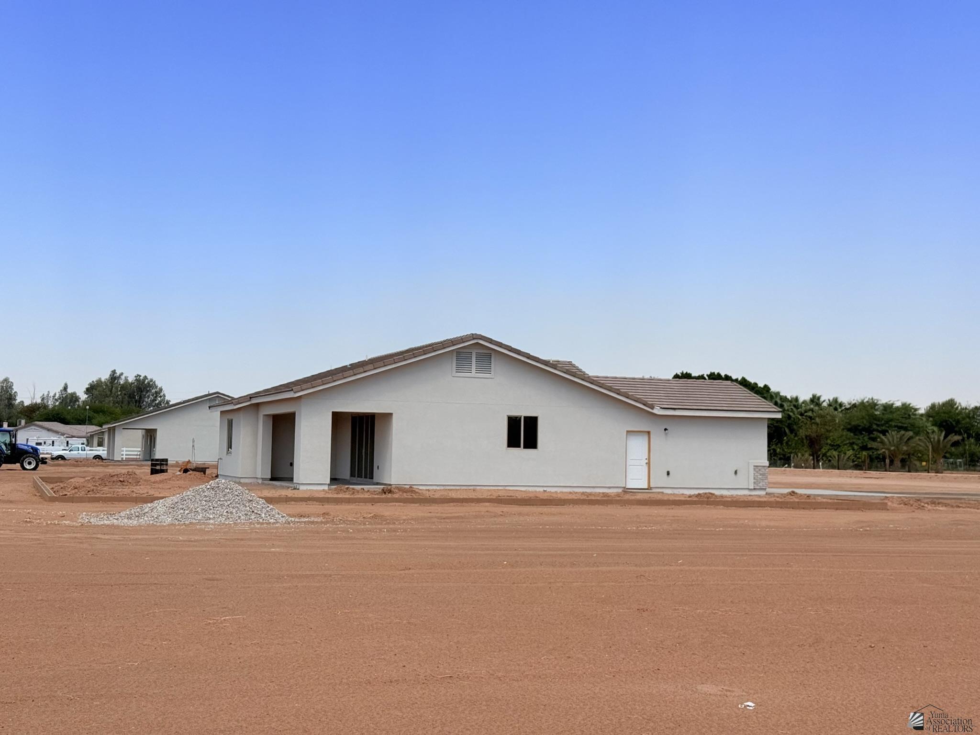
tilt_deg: +3.5
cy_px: 368
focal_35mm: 48
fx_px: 1359
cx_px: 490
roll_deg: -1.0
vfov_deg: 30.3
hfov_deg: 39.7
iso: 64
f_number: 1.78
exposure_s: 1/6536
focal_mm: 6.76
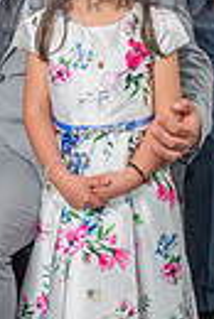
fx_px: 1476
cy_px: 49
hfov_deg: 8.3
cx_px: 41
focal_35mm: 166
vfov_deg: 12.3
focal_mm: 27
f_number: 5.6
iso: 200
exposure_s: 1/160
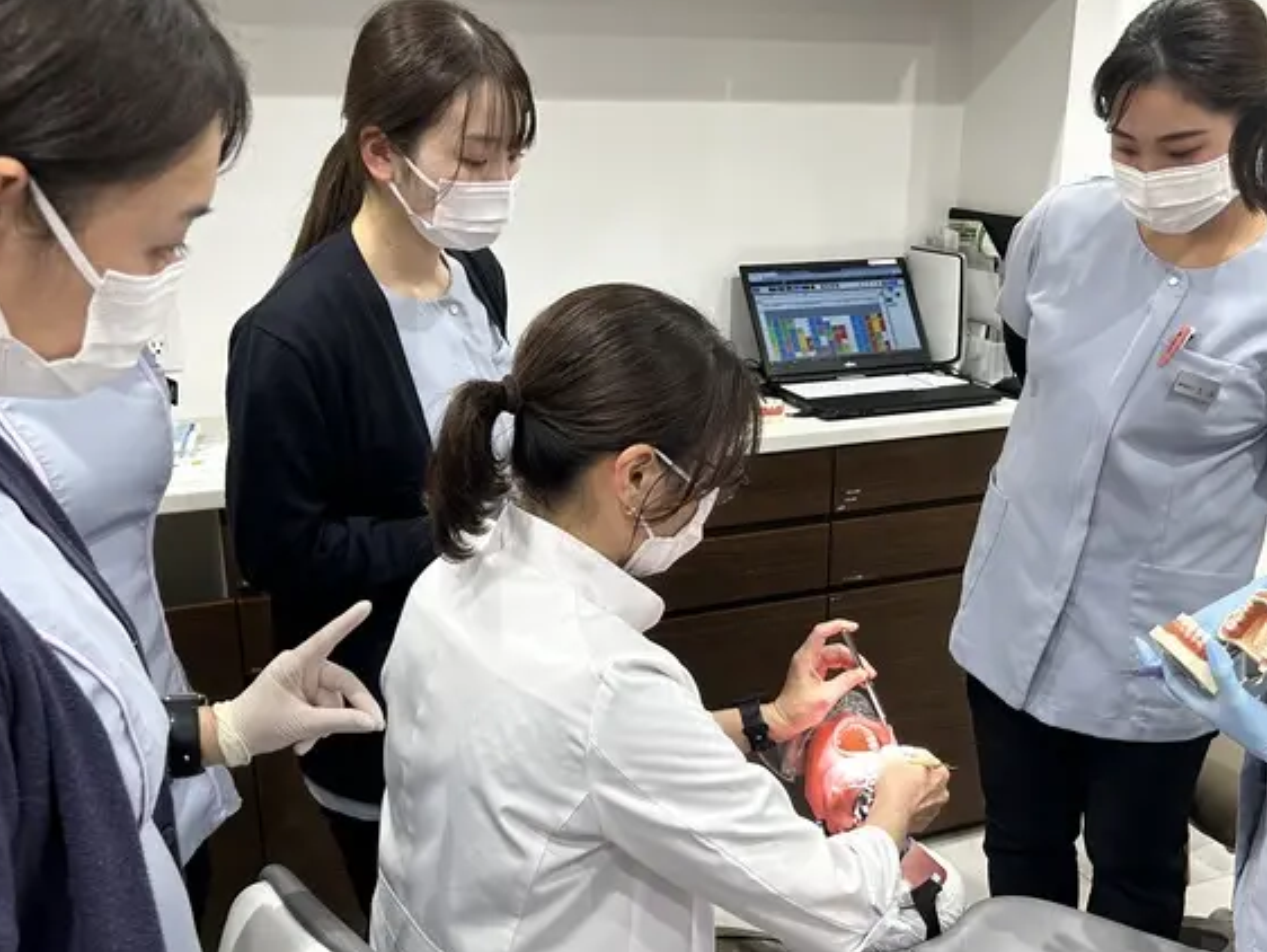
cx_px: 724
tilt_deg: -18.8
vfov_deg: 38.6
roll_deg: -0.3
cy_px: 541
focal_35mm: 37
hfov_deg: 50.0
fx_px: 1355
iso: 64
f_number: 1.5
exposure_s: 1/83
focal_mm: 5.7
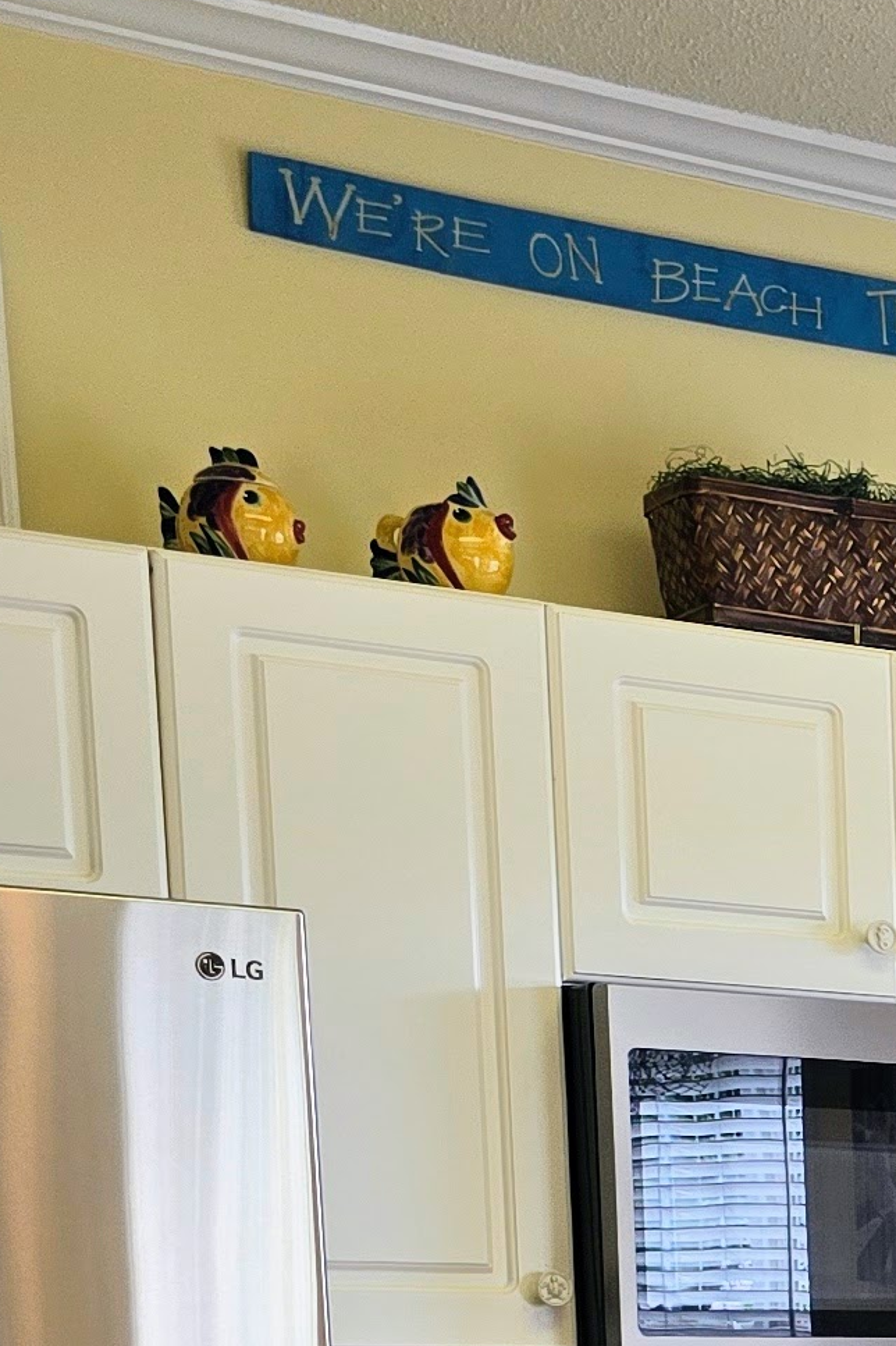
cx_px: 1917
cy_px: 1844
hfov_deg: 12.0
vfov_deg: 18.8
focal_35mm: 99
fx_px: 3698
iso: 40
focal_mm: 6.3
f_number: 1.7
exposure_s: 1/120
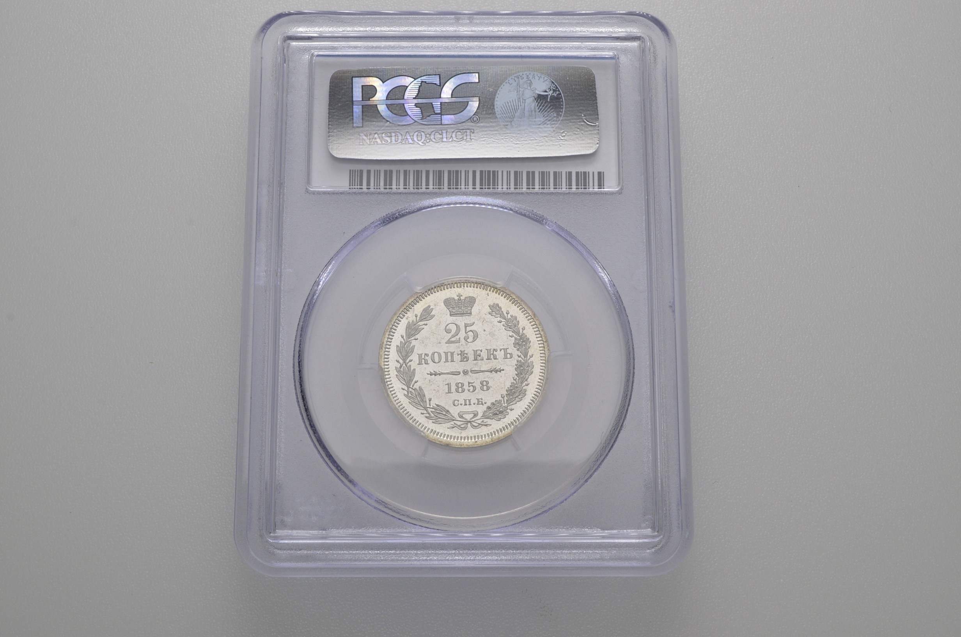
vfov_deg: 26.4
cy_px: 318
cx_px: 480
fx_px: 1359
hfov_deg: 39.0
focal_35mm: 51
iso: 400
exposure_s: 1/200
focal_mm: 34
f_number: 14
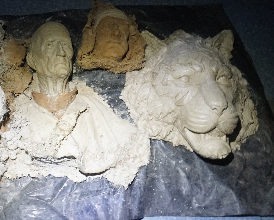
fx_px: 389
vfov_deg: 31.0
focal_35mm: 48
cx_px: 27
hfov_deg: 36.4
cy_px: 61
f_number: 3.5
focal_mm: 28
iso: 6400
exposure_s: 1/13
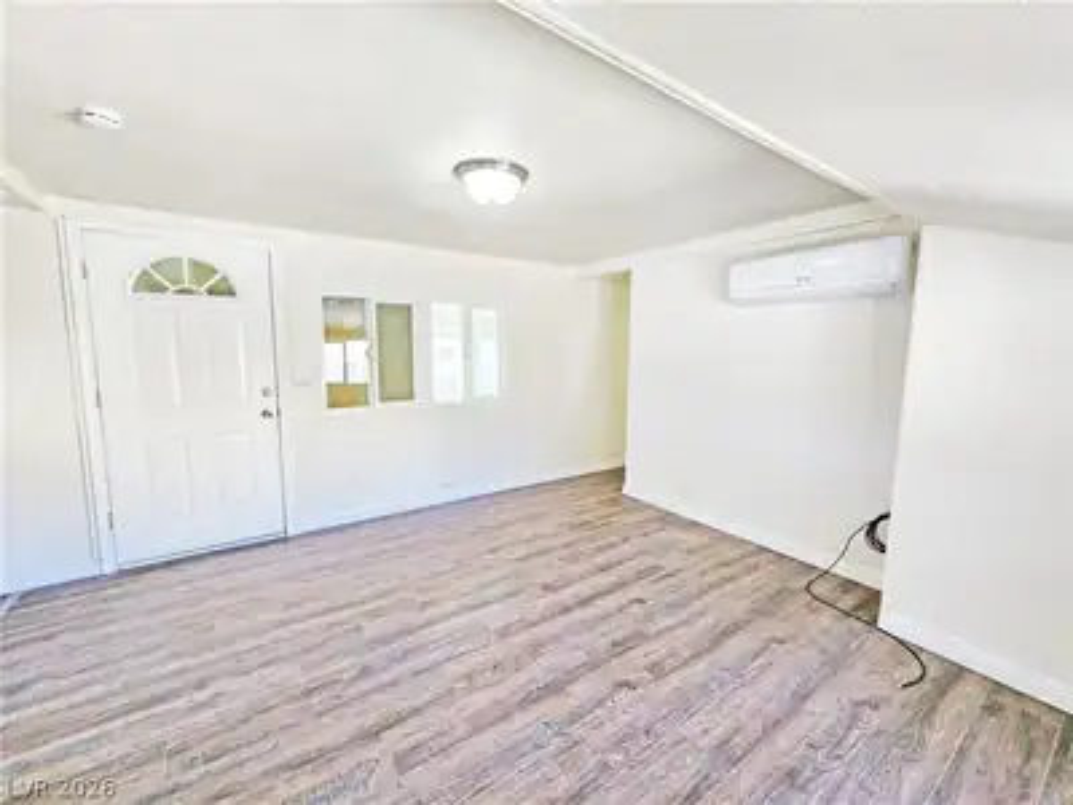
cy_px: 402
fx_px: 403
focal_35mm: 13
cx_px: 536
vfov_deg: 89.9
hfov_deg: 106.2
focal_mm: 2.2
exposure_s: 1/60
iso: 125
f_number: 2.2
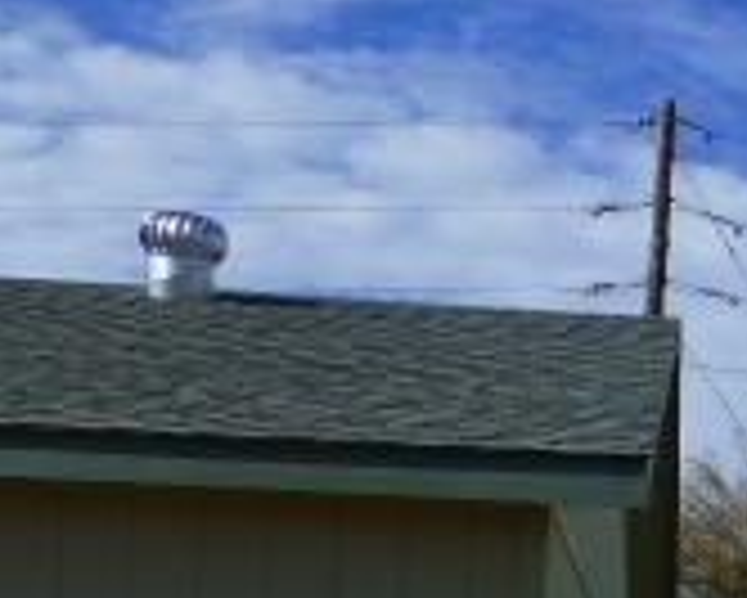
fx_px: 2079
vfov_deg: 15.7
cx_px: 1143
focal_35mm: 94
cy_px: 751
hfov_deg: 18.0
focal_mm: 4.3
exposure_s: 1/1300
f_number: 4
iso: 100
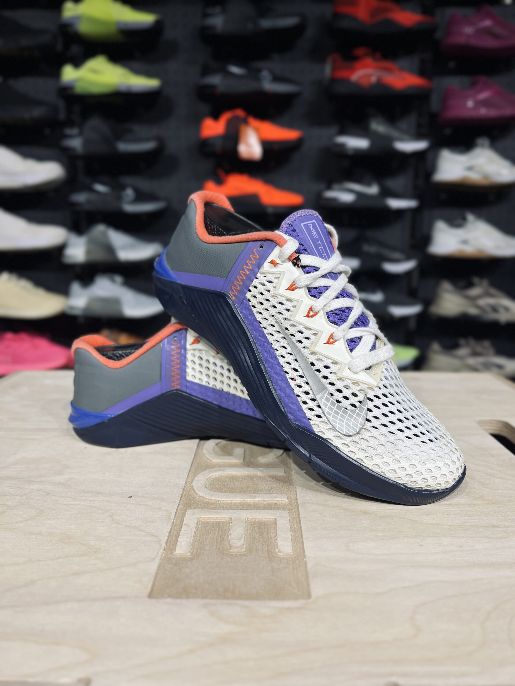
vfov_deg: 67.3
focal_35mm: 26
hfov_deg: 53.1
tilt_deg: -10.6
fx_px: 516
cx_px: 258
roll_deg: +0.0
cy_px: 343
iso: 50
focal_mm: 5.1
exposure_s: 1/493
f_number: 1.6
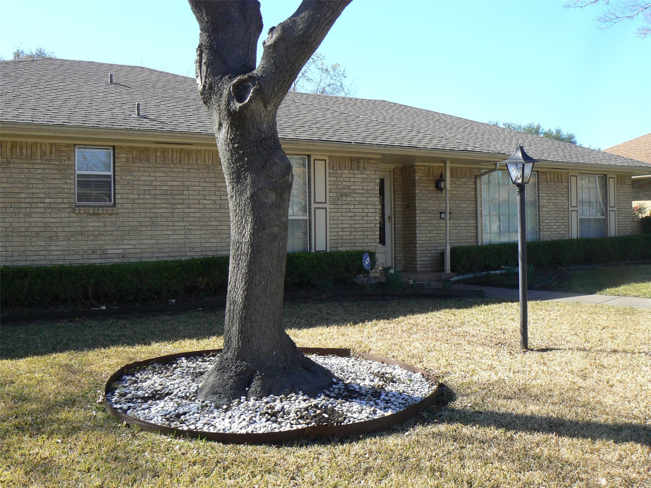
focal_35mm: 36
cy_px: 244
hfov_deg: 51.4
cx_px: 326
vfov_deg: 39.7
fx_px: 677
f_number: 5.6
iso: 80
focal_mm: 6
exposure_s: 1/200
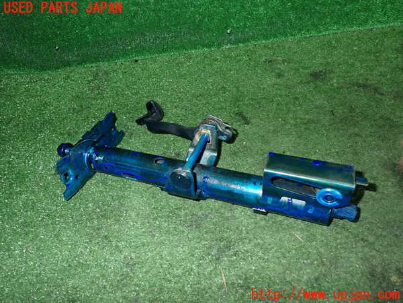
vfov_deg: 54.9
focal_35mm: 25
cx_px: 202
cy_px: 152
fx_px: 291
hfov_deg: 69.4
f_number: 8
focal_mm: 4.5
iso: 800
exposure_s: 1/100
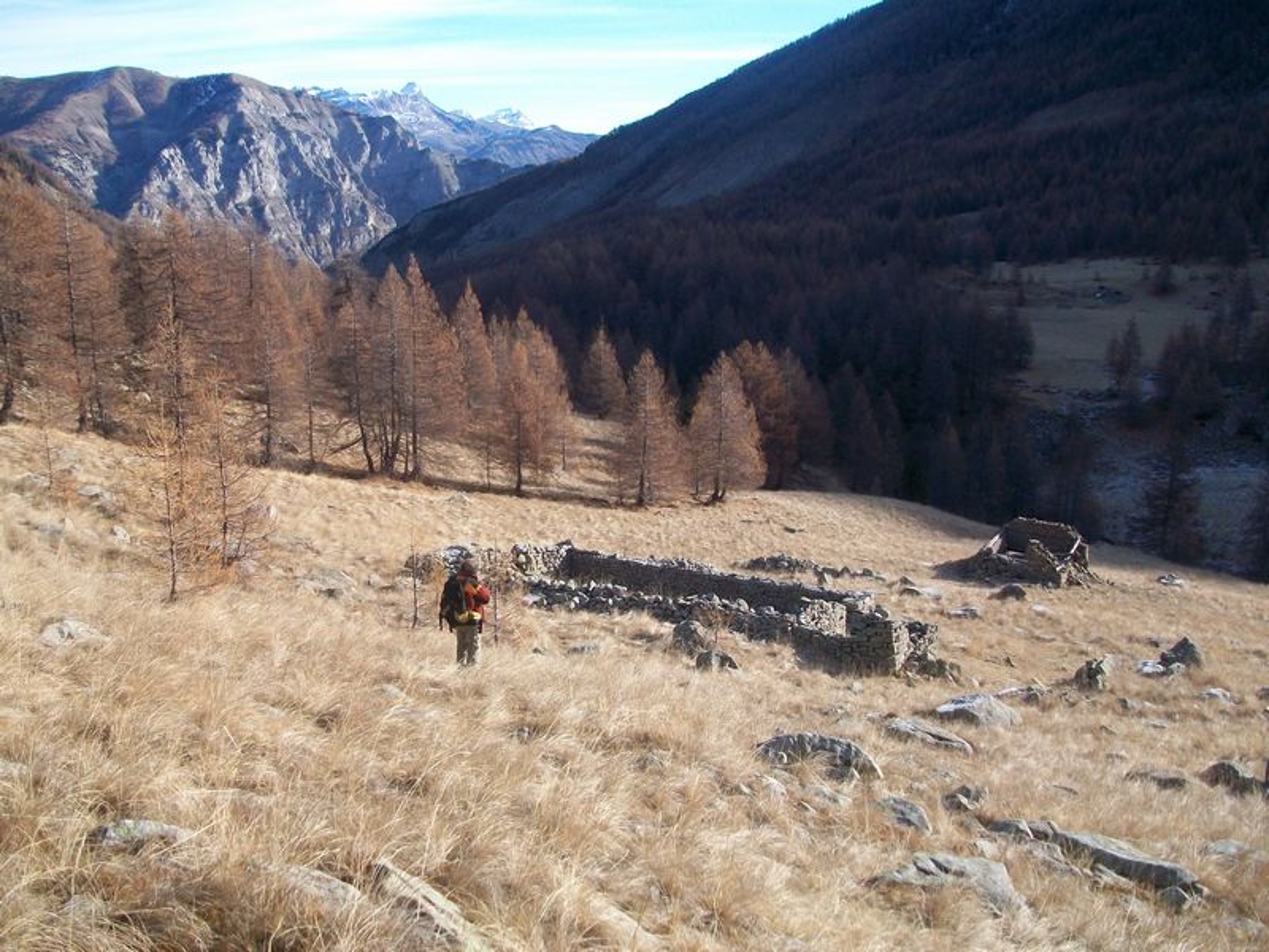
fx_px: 1246
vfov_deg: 41.8
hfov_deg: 54.0
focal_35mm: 34
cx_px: 634
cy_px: 476
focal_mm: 5.7
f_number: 2.8
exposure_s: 1/640
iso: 80
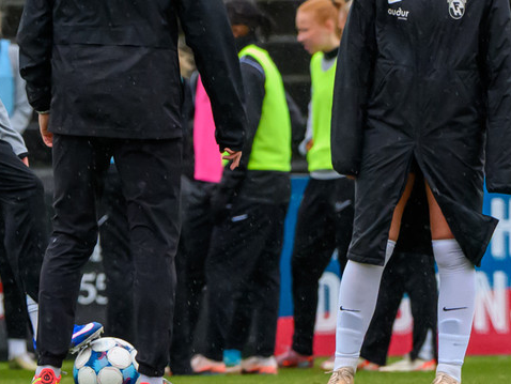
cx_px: 2
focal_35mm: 1033
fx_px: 15257
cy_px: 50
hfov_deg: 1.9
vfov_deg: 1.4
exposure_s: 1/800
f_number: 6.3
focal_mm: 300
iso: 10000
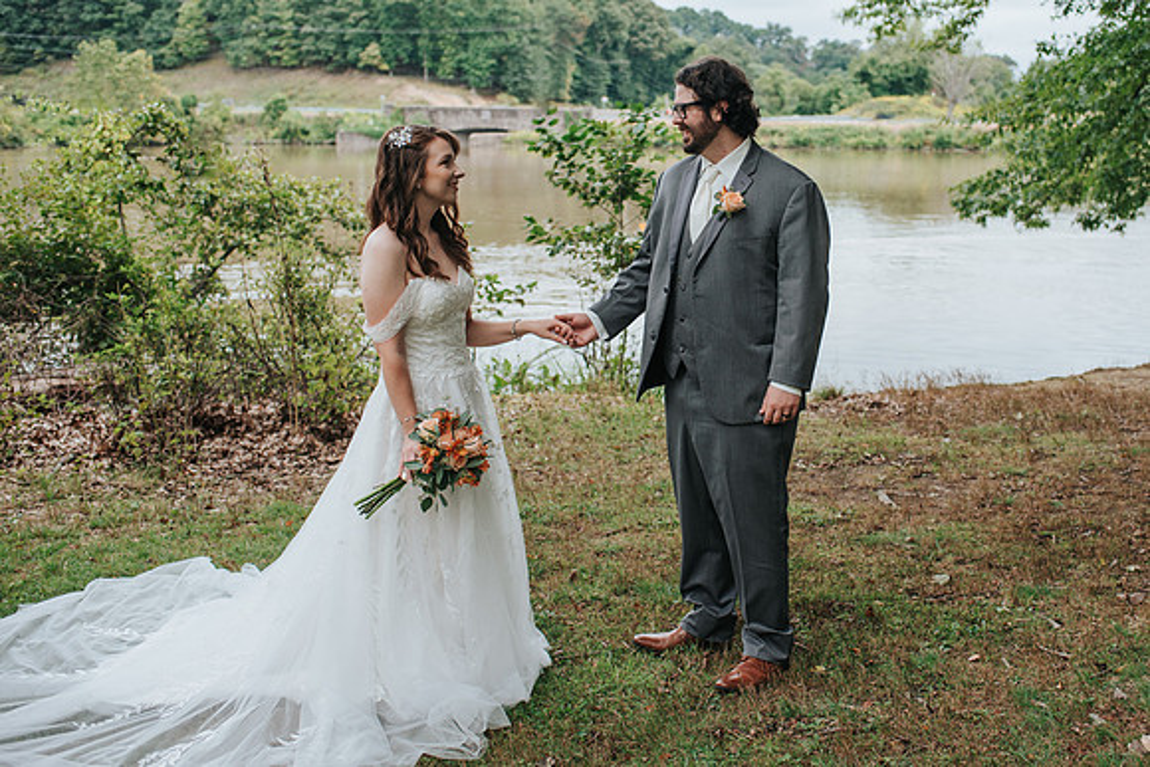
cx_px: 694
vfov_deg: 31.3
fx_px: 1367
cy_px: 314
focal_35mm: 43
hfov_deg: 45.4
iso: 140
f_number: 3.2
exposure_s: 1/800
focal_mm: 35
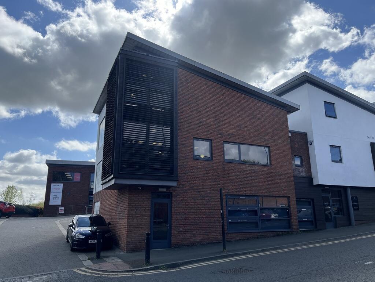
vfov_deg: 53.1
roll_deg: +0.6
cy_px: 141
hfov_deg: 67.3
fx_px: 282
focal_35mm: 26
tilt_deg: +15.3
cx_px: 188
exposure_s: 1/3521
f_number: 1.6
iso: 50
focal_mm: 5.1
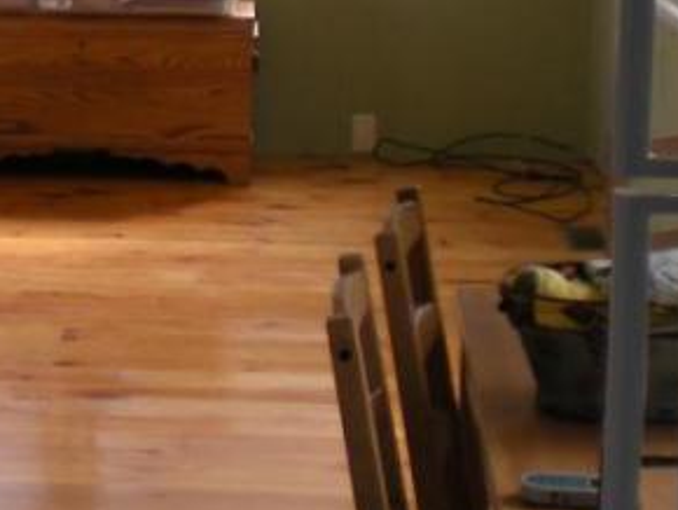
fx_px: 2627
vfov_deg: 11.0
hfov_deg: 14.3
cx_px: -133
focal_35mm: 134
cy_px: 35
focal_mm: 6.3
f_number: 3.1
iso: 64
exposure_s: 1/74.2
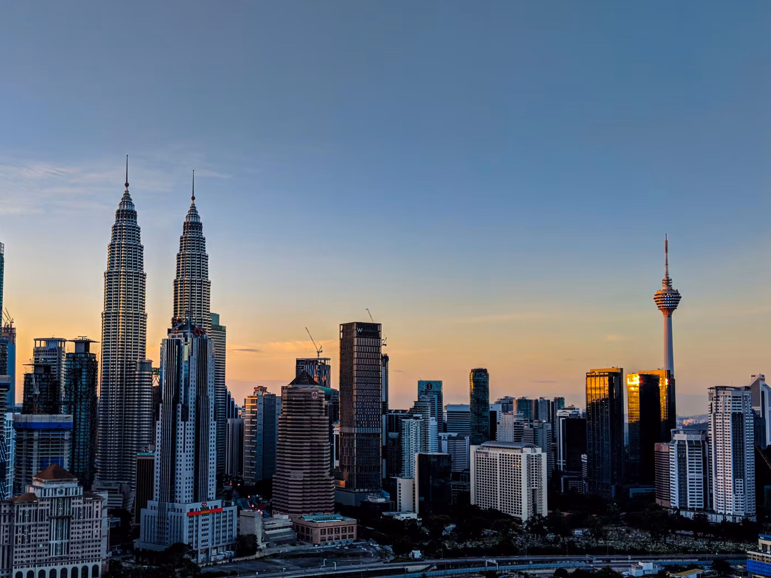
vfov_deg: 36.7
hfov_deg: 47.2
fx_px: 869
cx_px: 269
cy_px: 342
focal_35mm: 39
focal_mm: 4.44
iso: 50
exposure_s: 1/560
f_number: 1.8
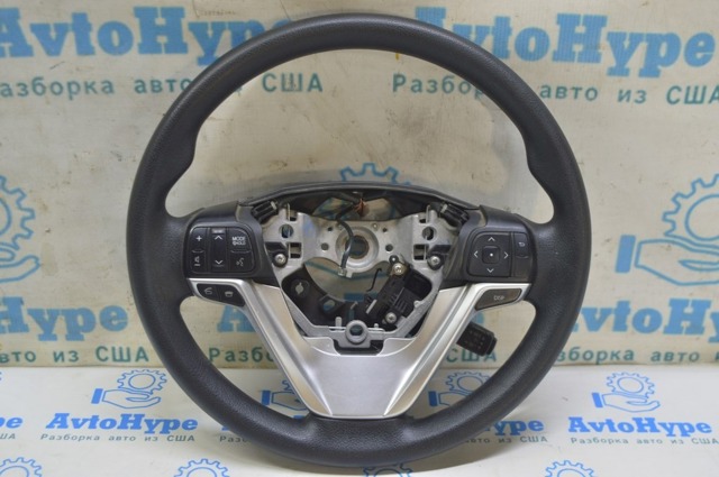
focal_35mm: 51
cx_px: 360
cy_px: 238
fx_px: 1017
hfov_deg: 38.9
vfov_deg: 26.4
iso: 400
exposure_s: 1/20
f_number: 5.6
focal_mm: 34
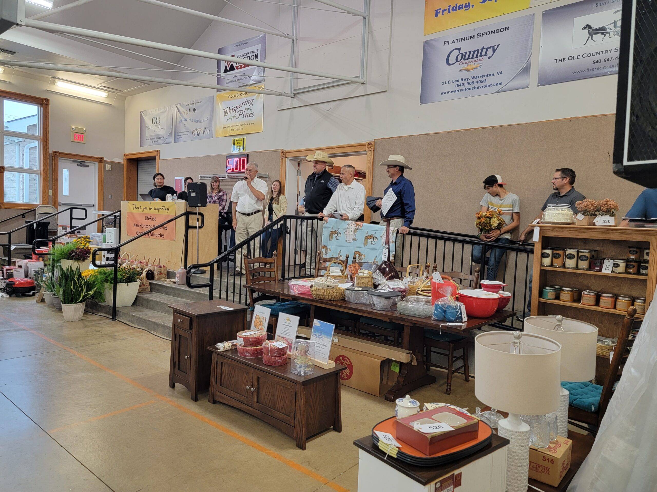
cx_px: 328
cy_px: 246
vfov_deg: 56.8
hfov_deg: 71.6
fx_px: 456
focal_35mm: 24
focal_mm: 6.7
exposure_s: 1/60
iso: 200
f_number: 1.8
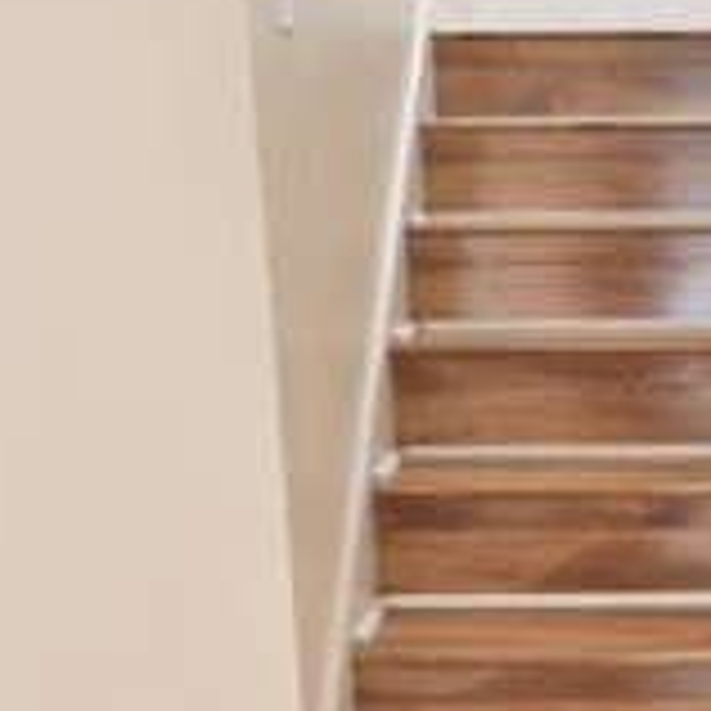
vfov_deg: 29.2
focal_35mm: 58
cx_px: 652
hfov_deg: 28.3
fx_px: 1348
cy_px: 508
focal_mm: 10
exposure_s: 1/30
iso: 800
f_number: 3.5
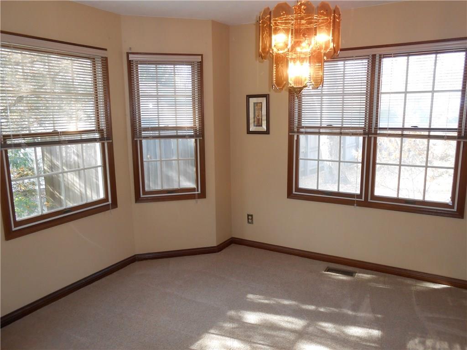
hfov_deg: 67.3
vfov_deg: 53.1
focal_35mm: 26
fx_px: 351
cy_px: 175
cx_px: 234
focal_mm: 4.6
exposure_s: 1/30
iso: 125
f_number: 3.5
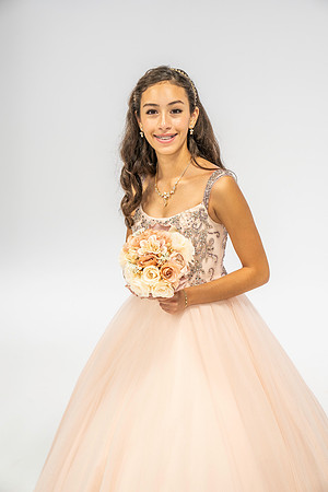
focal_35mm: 58
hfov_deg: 23.4
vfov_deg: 34.5
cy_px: 246
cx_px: 164
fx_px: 793
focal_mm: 58
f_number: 4.5
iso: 640
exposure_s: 1/250
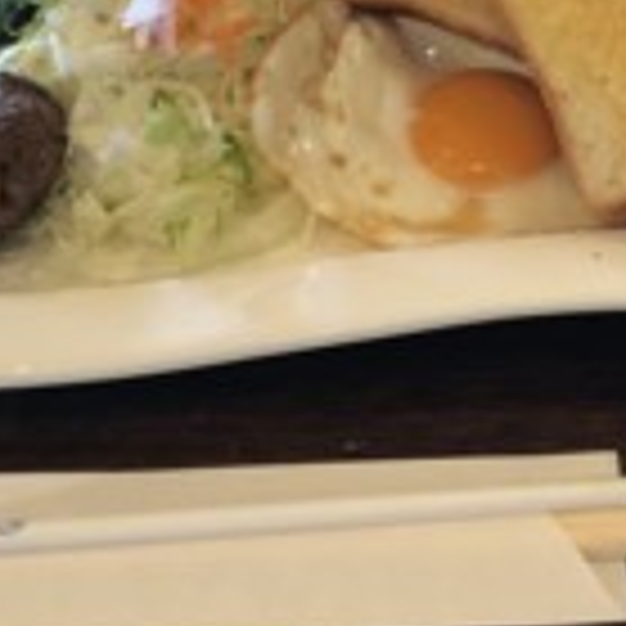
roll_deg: +0.8
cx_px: 509
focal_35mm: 80
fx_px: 1637
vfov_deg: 21.2
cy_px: 77
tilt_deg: -39.5
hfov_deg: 21.4
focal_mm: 4
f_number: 1.8
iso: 80
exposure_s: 1/15
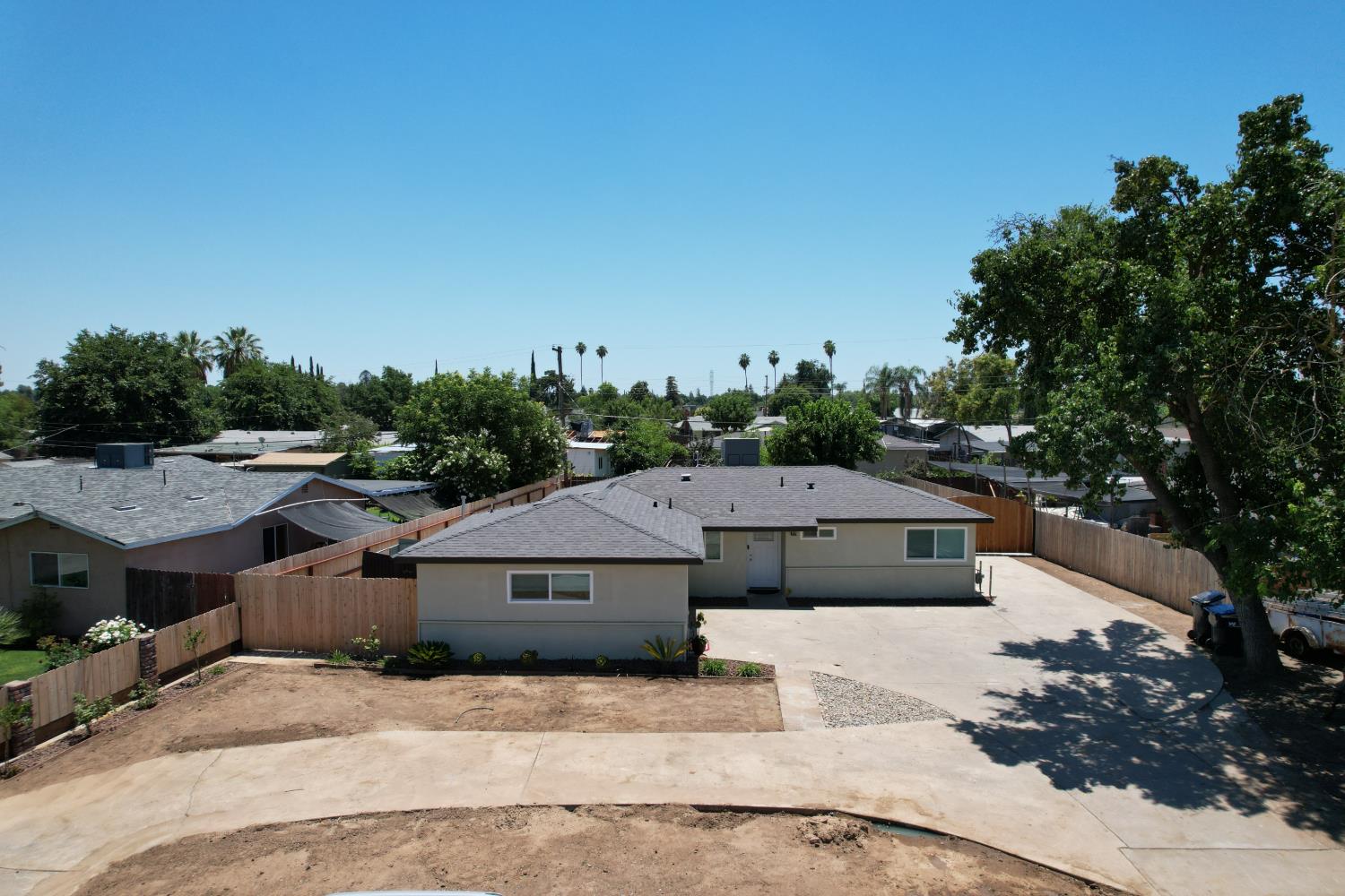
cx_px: 672
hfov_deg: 78.6
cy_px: 448
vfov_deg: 57.2
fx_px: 822
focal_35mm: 22
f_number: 2.8
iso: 110
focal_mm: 8.38
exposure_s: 1/2000
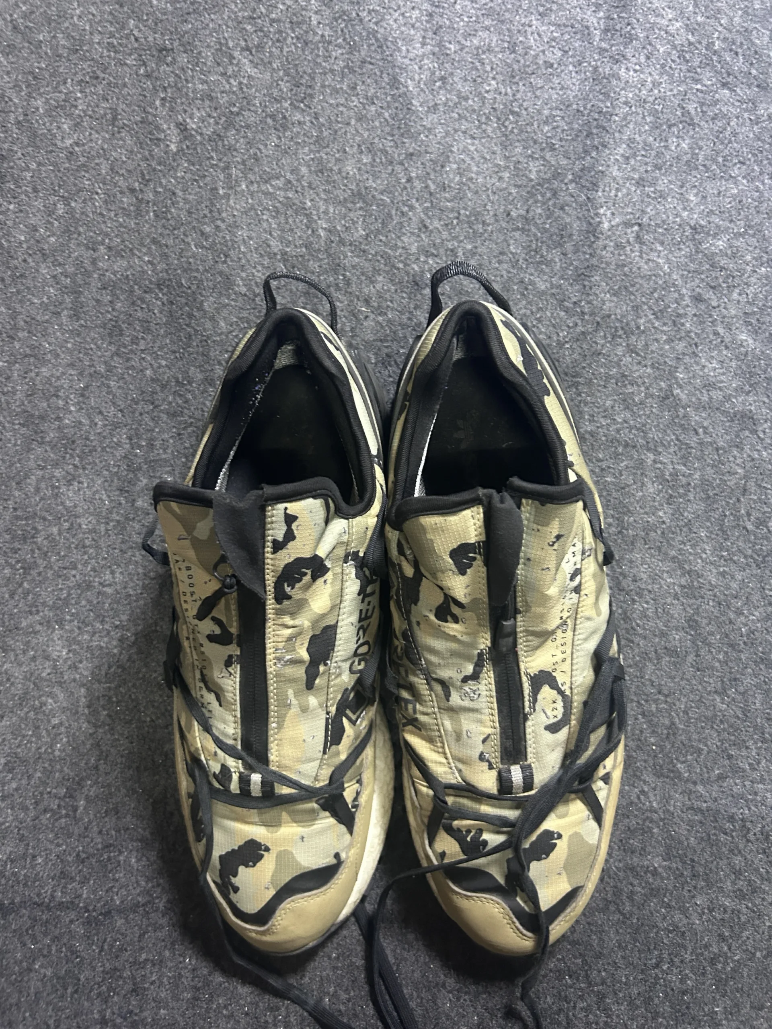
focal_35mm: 26
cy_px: 514
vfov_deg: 67.3
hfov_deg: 53.1
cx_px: 386
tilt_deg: -53.4
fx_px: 773
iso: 400
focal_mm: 5.7
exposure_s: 1/33
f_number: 1.5
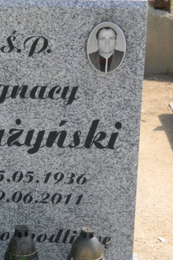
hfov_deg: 12.3
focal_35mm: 109
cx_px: -19
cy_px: 132
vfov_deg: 18.8
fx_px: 786
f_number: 4.2
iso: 80
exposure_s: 1/278
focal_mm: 9.9
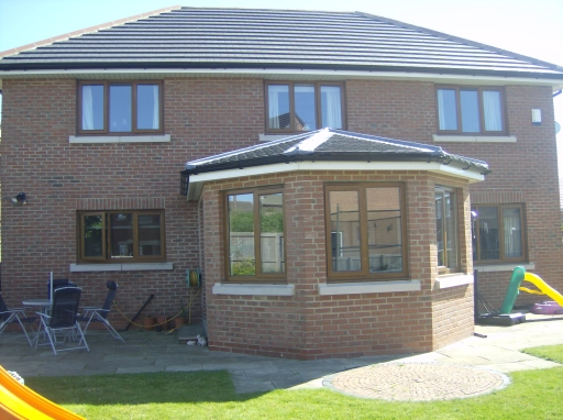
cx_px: 282
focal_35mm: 36
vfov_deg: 39.5
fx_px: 584
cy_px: 210
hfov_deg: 51.4
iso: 100
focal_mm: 6
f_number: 2.8
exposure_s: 1/284
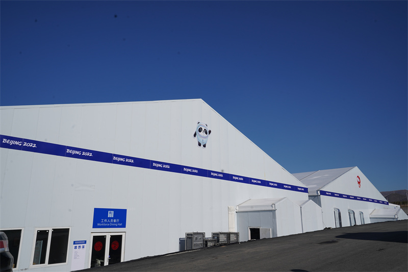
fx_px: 329
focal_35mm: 29
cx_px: 204
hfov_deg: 63.7
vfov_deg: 44.9
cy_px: 136
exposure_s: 1/320
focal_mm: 29
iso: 100
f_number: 13
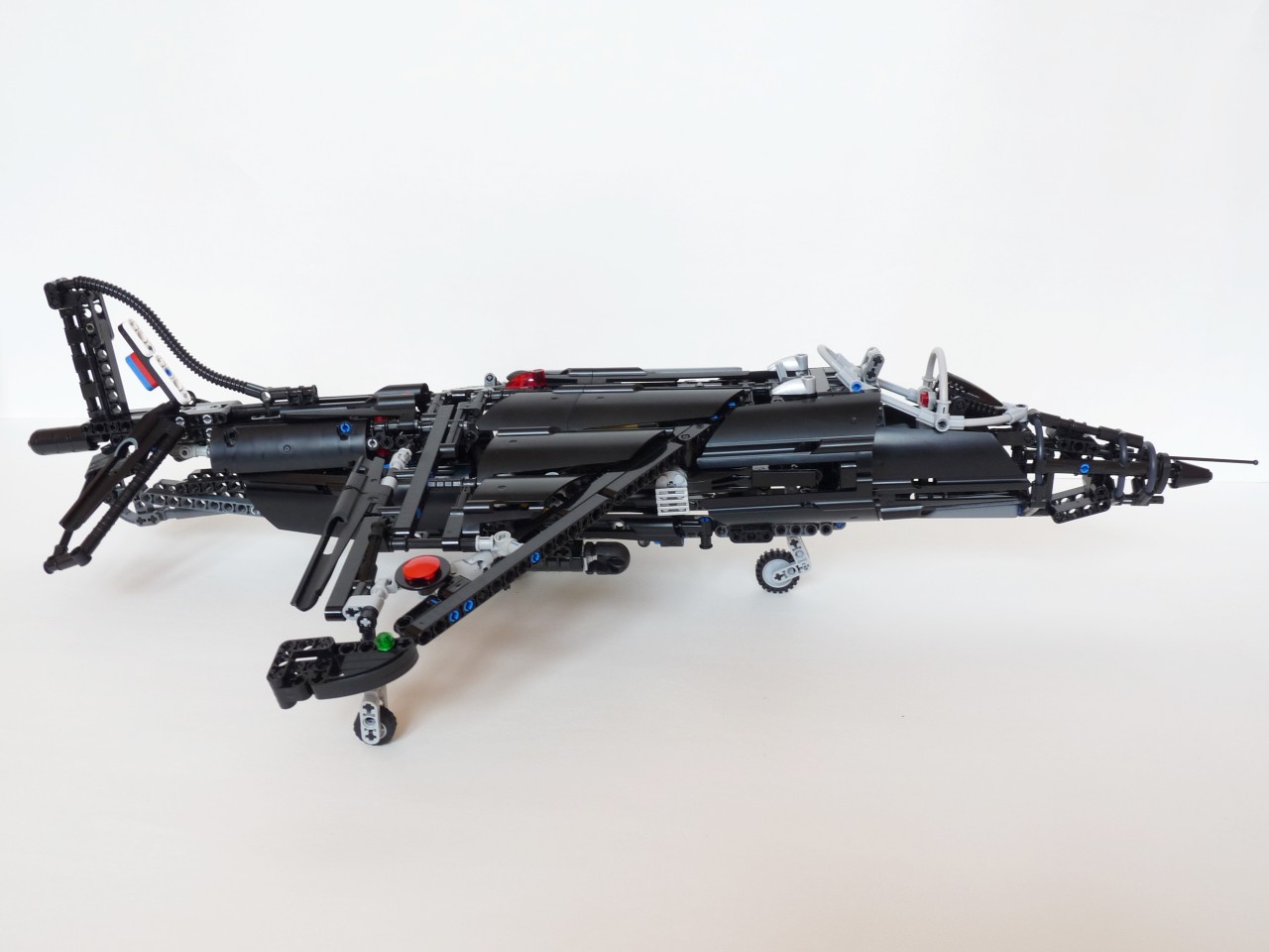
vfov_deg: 46.8
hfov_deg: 60.0
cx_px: 634
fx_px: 1100
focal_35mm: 30
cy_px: 476
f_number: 4.5
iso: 100
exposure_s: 1/13
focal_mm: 5.4
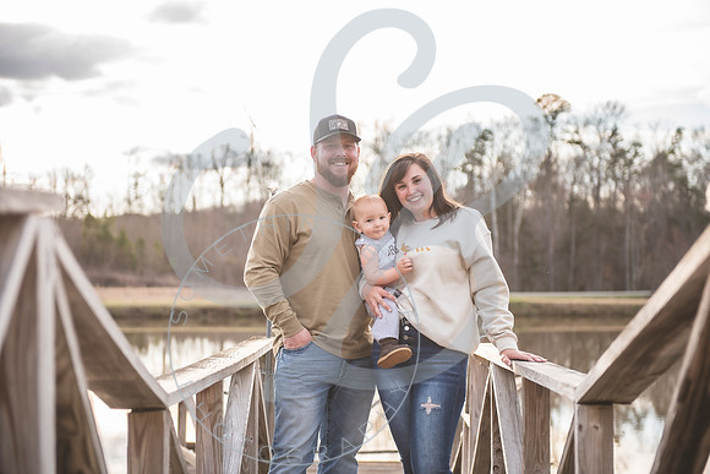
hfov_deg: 28.8
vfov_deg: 19.4
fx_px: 1384
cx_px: 355
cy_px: 237
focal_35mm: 70
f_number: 2.8
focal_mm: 70
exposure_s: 1/320
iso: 100
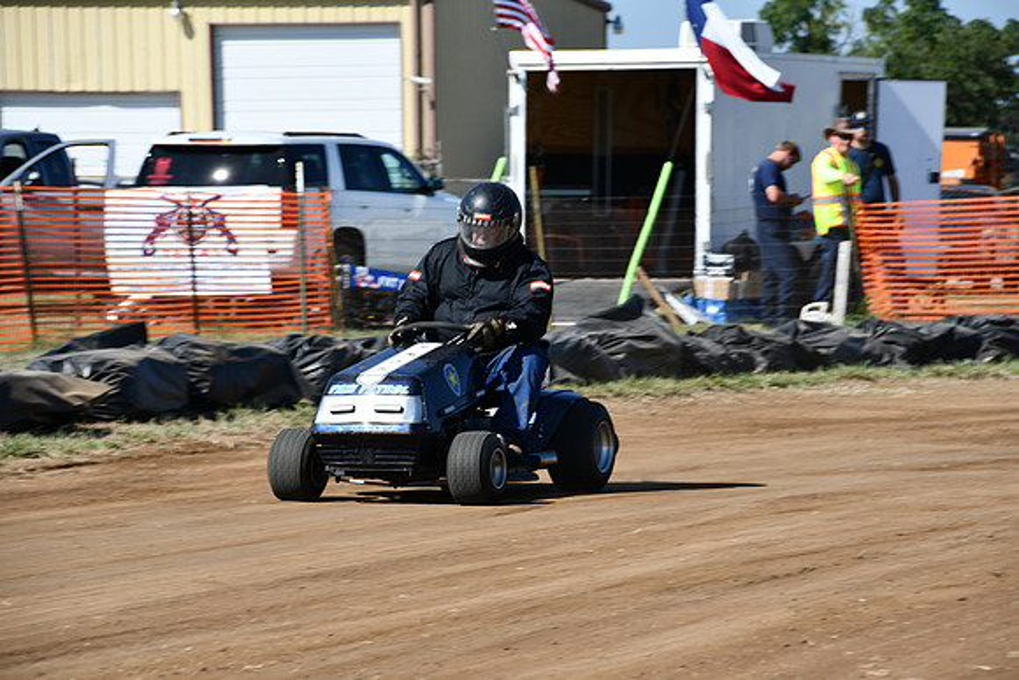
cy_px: 340
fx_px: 5521
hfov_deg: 10.5
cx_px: 510
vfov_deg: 7.0
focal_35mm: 195
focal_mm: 130
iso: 100
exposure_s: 1/250
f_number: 8
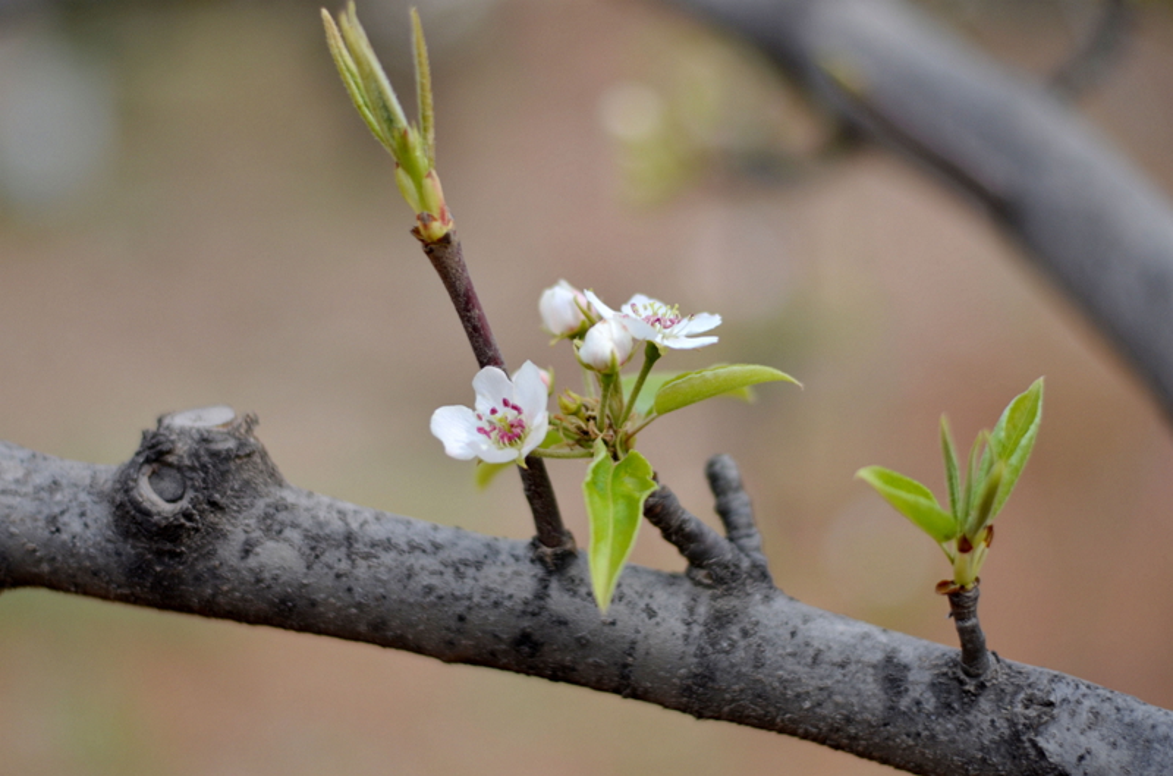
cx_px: 586
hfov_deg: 27.1
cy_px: 388
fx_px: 2437
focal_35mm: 75
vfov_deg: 18.1
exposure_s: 1/2500
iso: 100
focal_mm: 50
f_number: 2
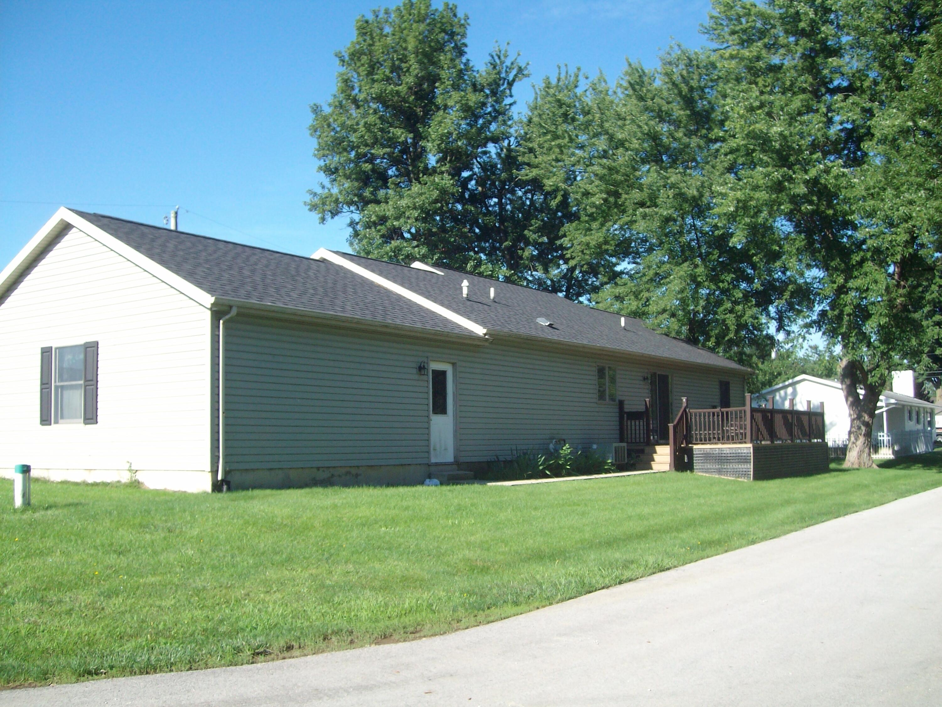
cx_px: 471
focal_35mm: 35
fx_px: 952
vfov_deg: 40.7
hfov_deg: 52.6
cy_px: 354
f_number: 7.2
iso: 80
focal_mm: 5.8
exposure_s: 1/108
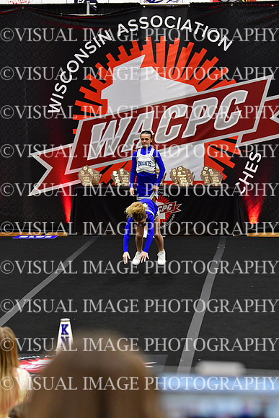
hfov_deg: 9.7
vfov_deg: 14.4
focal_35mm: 142
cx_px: 140
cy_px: 209
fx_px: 1650
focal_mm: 95
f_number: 3.5
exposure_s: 1/500
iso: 4000
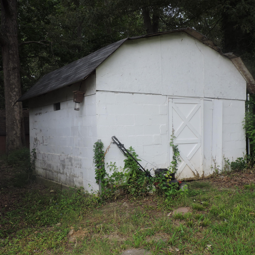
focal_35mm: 39
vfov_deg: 42.8
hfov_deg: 42.8
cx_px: 131
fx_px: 325
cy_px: 128
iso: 125
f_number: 3.2
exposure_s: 1/50
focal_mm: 5.9
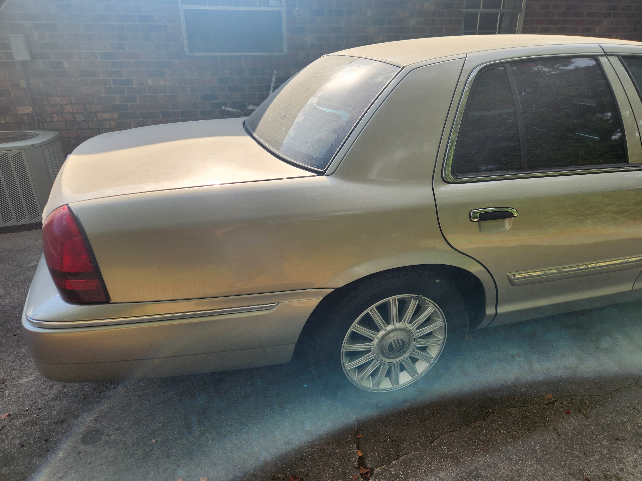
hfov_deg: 73.9
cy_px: 240
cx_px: 321
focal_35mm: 23
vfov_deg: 58.9
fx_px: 427
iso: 20
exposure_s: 1/779
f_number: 1.8
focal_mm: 5.4
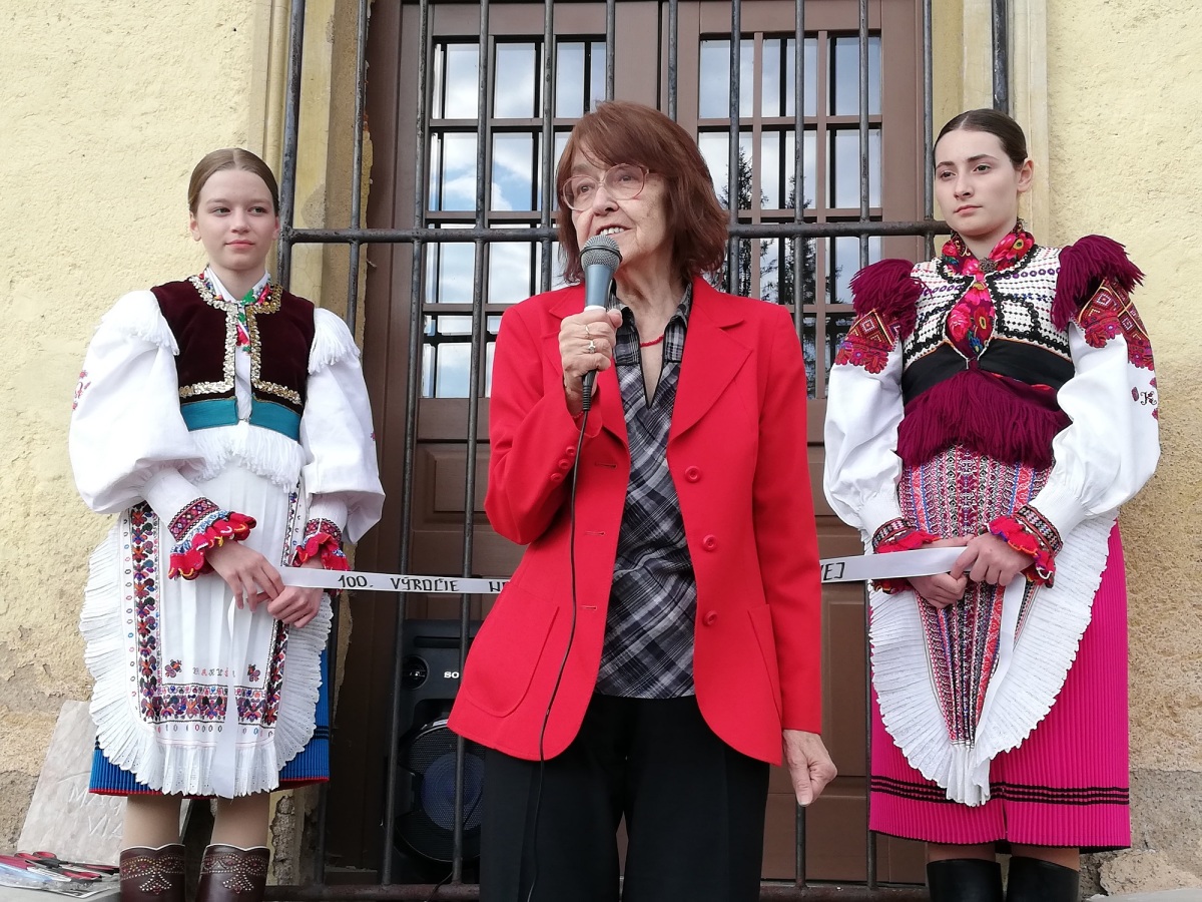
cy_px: 451
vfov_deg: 32.9
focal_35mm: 44
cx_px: 601
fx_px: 1528
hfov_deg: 42.9
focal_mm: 3.81
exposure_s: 1/189
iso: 50
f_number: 2.2
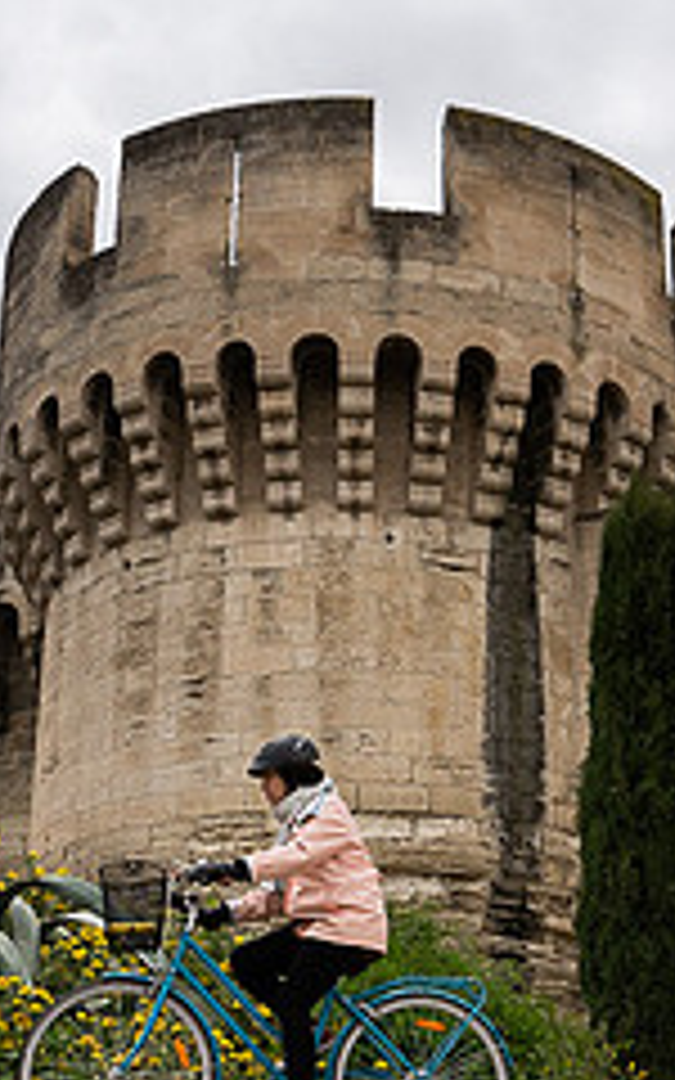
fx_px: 2031
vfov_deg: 29.7
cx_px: 468
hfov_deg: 18.8
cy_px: 677
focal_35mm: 69
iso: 800
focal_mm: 28
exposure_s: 1/400
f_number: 11
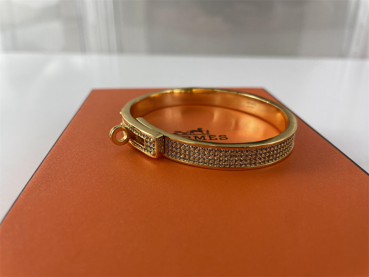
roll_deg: -0.2
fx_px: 277
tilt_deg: -25.0
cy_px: 138
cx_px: 184
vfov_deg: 53.1
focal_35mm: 26
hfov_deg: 67.3
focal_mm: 4.2
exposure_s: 1/191
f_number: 1.6
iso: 32
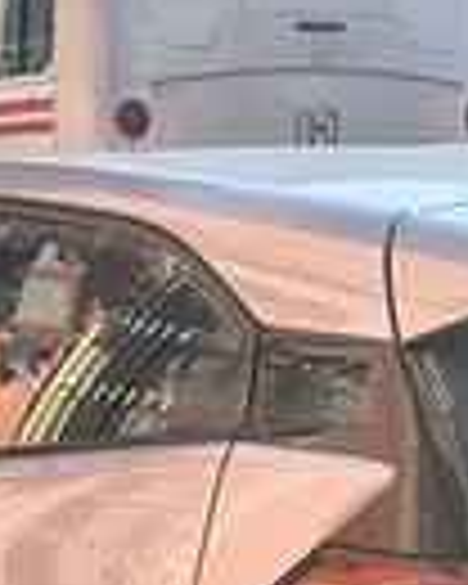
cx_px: 248
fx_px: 1558
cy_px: 817
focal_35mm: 90
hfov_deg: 17.1
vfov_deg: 19.2
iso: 100
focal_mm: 5.56
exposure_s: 1/344
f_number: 1.8
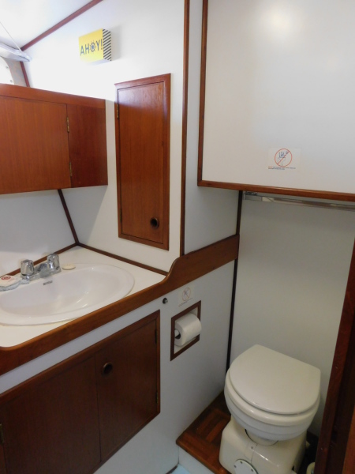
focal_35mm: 23
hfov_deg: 58.9
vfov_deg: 73.9
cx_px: 178
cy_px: 237
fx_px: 314
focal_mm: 4
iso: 400
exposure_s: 1/20
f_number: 3
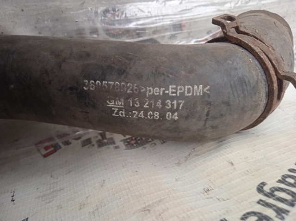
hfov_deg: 63.5
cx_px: 148
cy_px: 110
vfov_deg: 49.7
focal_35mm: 28
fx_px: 239
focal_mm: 3.43
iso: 181
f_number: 2.2
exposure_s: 1/50
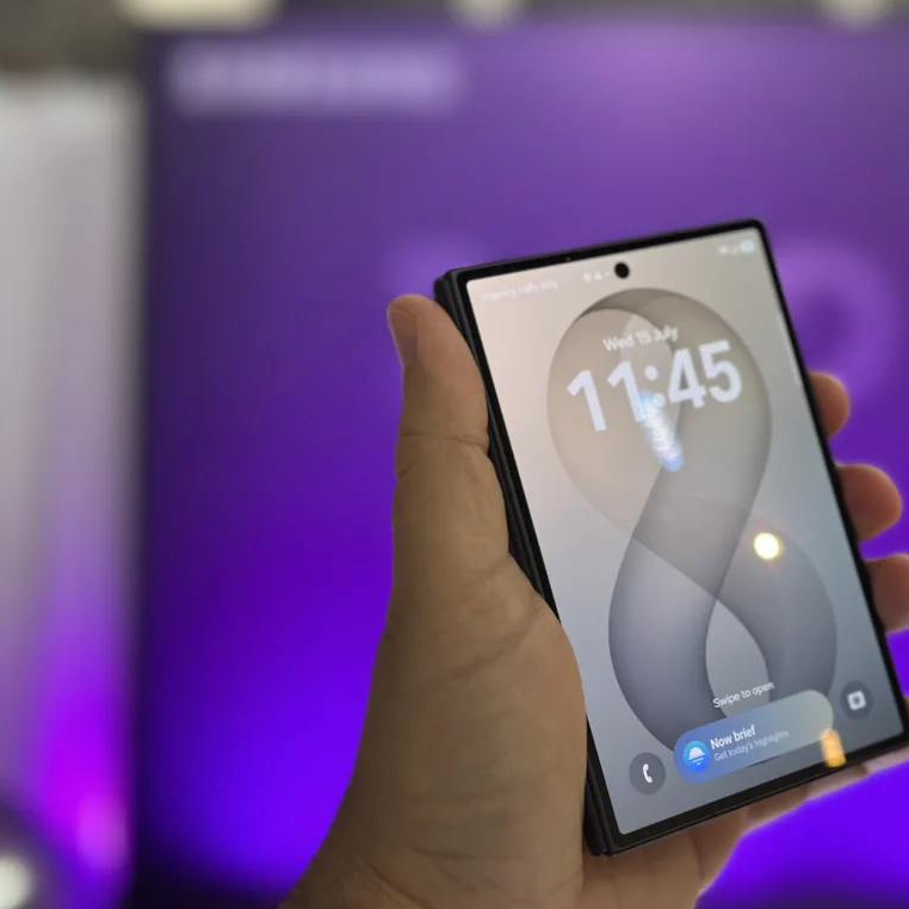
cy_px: 453
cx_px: 581
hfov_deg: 29.9
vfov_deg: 30.0
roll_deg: -1.5
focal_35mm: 57
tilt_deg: +2.4
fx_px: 1693
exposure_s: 1/55
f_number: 1.78
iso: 160
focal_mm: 6.86
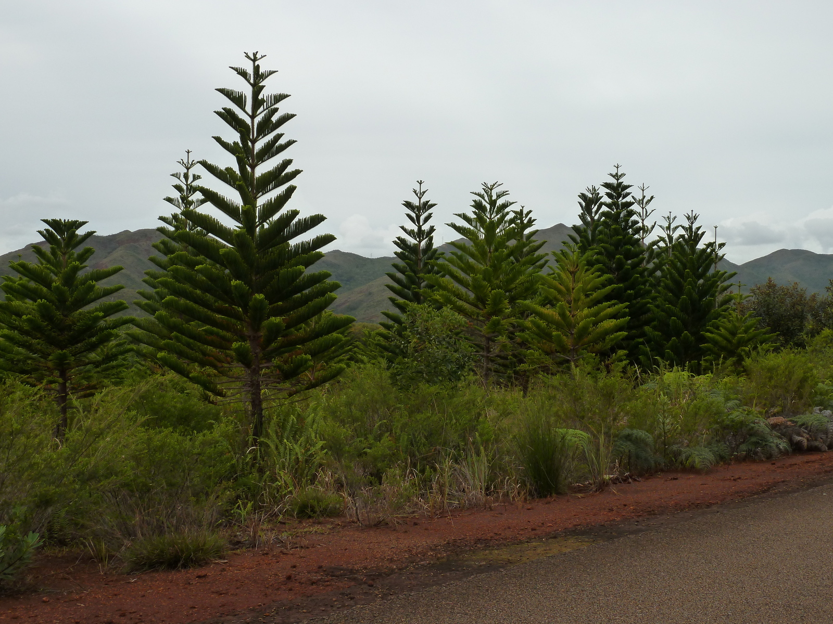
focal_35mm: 44
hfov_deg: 42.9
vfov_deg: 32.9
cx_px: 416
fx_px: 1059
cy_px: 312
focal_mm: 7.3
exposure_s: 1/400
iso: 125
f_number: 5
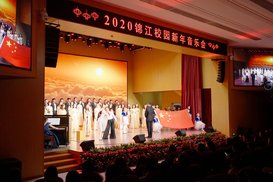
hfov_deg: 54.4
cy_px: 91
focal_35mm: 35
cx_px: 136
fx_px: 265
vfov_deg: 37.9
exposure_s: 1/200
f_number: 4
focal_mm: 35
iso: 1600
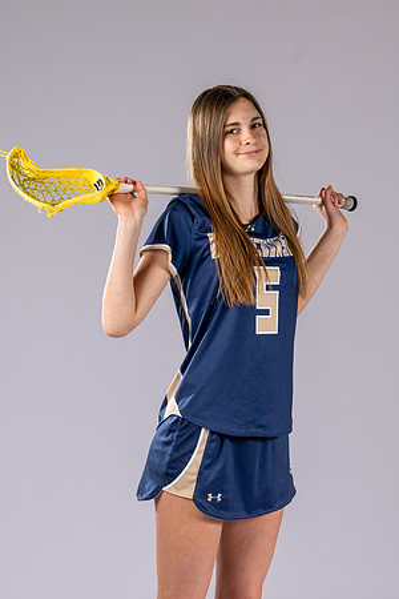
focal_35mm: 144
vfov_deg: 14.3
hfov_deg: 9.5
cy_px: 287
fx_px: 2390
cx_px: 268
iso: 250
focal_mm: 92
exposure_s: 1/200
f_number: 6.3
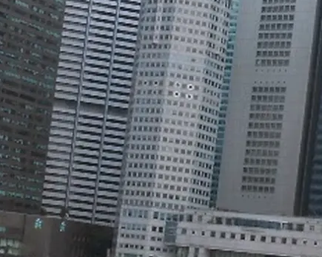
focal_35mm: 112
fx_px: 1067
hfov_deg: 17.0
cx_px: 275
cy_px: 253
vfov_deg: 13.6
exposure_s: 1/800
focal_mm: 4.6
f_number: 3.5
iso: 80
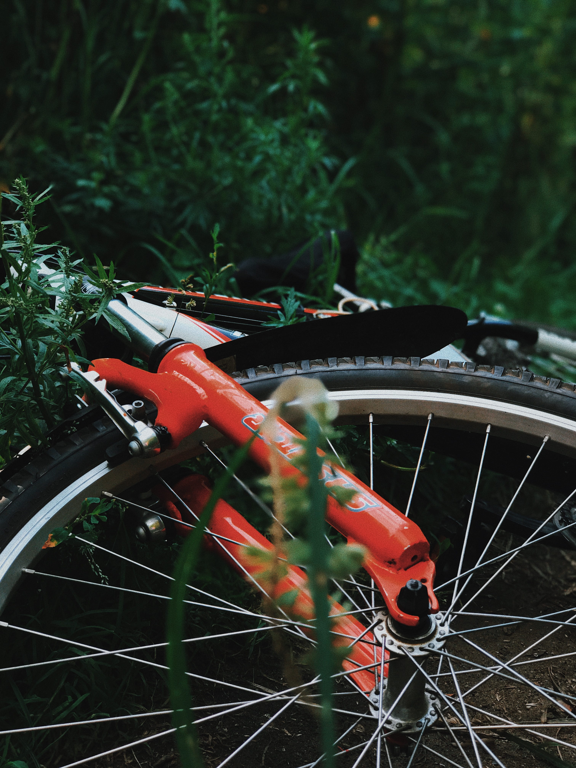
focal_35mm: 57
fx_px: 1265
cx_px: 288
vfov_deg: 33.8
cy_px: 384
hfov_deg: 25.7
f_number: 2.8
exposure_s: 1/100
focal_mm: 6.6
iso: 25
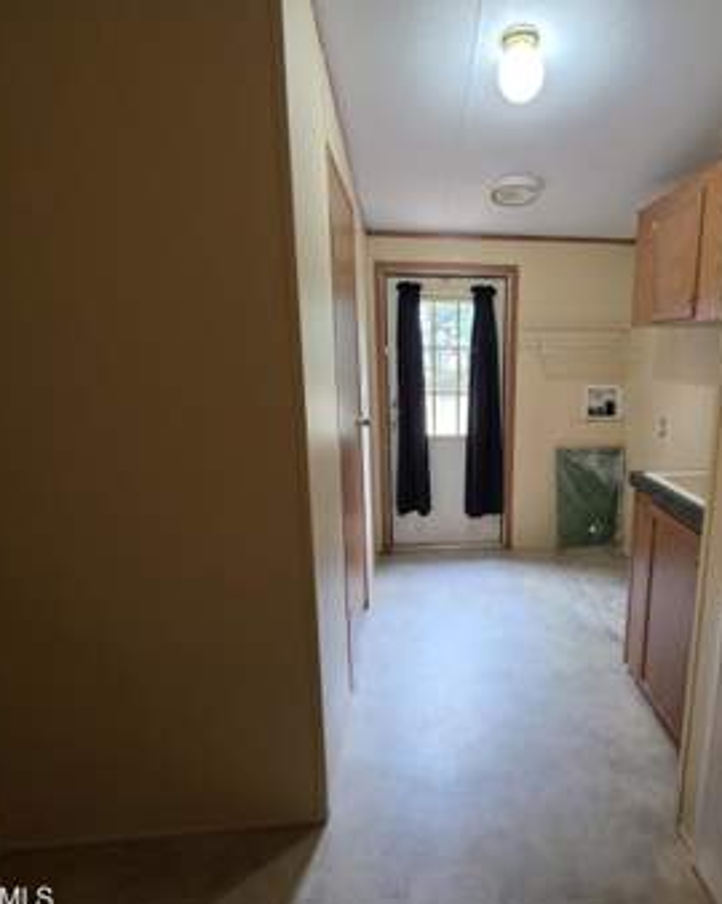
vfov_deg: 86.4
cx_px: 481
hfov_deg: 71.6
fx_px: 481
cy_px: 459
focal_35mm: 18
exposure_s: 1/60
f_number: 1.9
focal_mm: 2.2
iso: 320
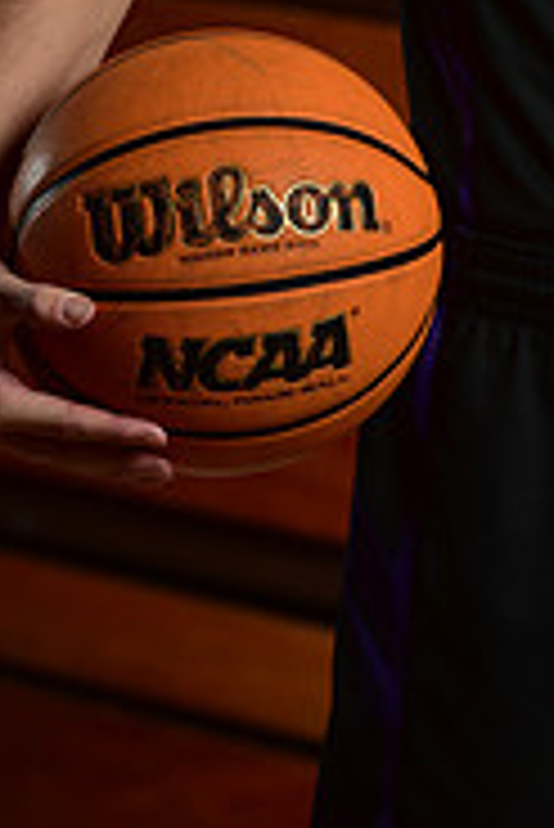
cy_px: -378
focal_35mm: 521
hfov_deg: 2.6
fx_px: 12003
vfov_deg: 3.9
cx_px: 597
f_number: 5.6
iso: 250
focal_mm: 165
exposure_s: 1/250
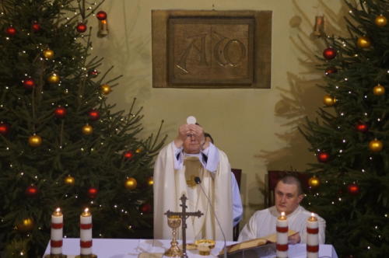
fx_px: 2185
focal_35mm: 202
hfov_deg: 10.2
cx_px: 194
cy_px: 129
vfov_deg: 6.8
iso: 800
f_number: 4.5
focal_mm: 135
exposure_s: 1/30
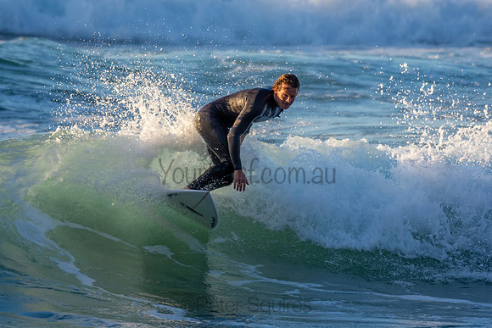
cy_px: 164
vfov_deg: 2.4
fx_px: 7791
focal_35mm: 570
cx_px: 246
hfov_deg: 3.6
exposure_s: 1/1250
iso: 640
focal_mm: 380
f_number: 5.6
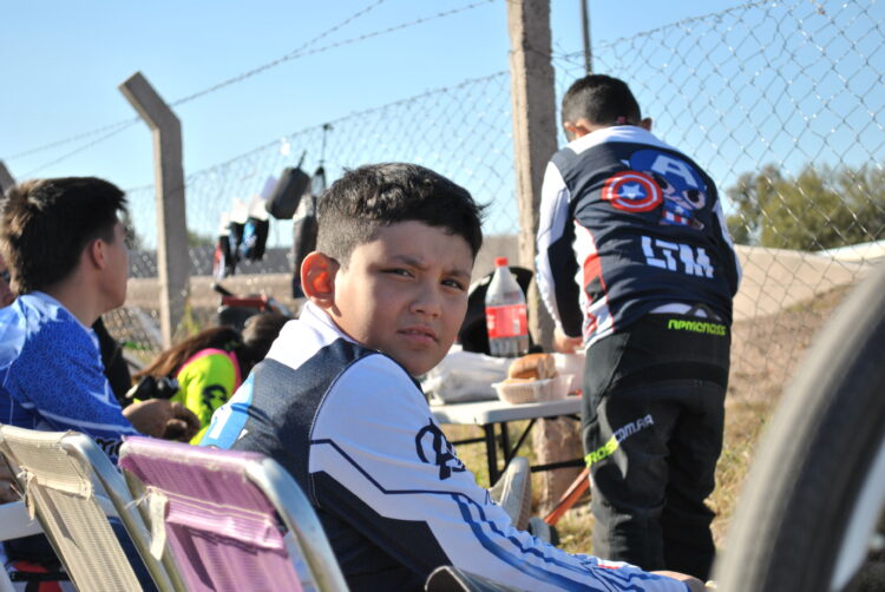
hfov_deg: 24.6
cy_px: 296
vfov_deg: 16.6
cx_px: 442
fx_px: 2030
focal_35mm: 82
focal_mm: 55
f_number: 5.6
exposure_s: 1/500
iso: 160
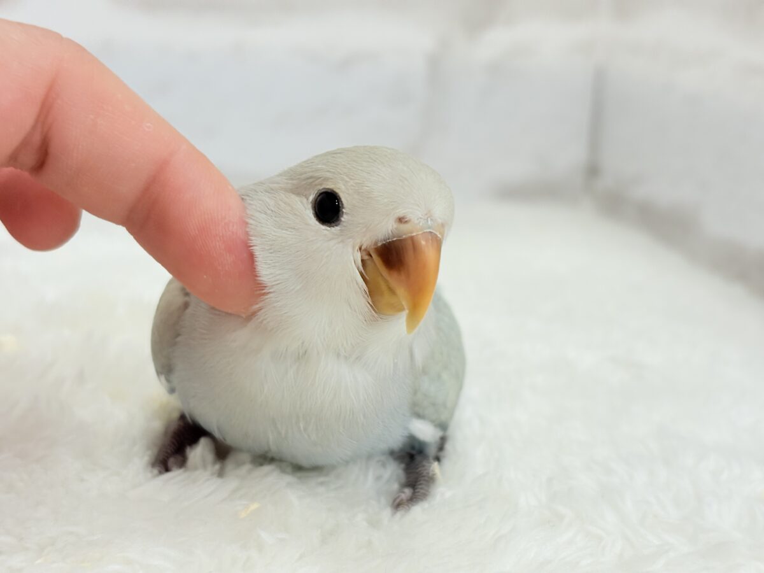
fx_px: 1148
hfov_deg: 36.8
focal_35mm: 52
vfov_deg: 28.0
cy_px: 286
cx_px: 382
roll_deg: -2.4
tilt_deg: -14.5
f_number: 1.6
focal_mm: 5.96
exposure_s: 1/100
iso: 64
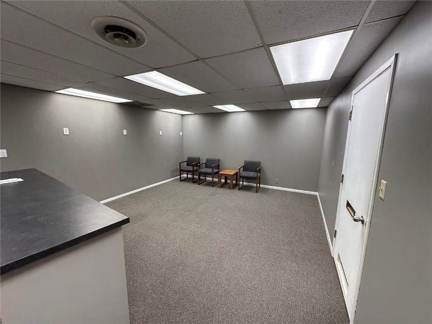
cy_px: 162
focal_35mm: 14
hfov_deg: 102.1
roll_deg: -0.6
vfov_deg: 85.7
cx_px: 216
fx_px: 175
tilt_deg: -8.8
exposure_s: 1/120
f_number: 2.2
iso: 200
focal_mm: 2.22
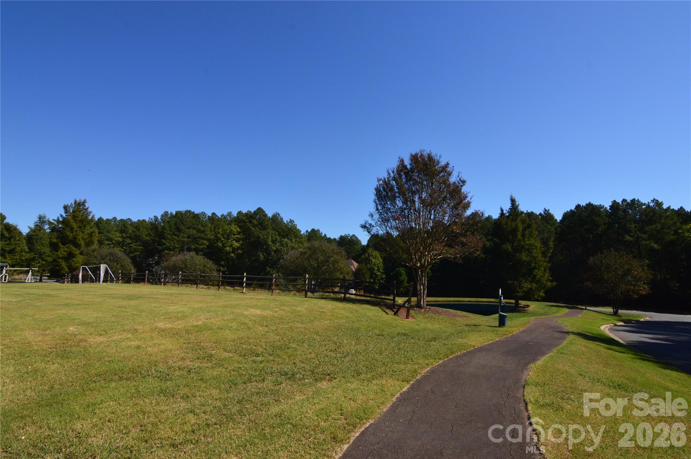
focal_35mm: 16
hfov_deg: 95.0
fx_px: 316
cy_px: 230
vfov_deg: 71.9
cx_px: 346
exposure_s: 1/400
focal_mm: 11
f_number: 11
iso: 400
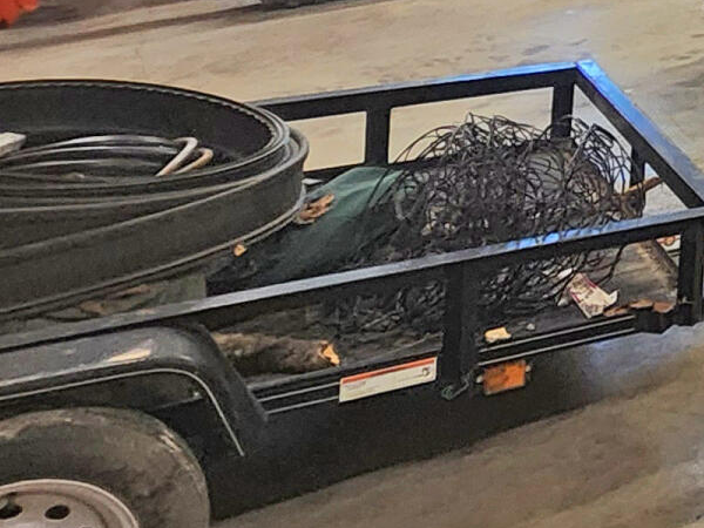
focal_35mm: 65
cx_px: 1413
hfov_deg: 18.7
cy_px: -336
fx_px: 1322
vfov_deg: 18.9
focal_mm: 2.2
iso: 250
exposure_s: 1/60
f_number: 2.2
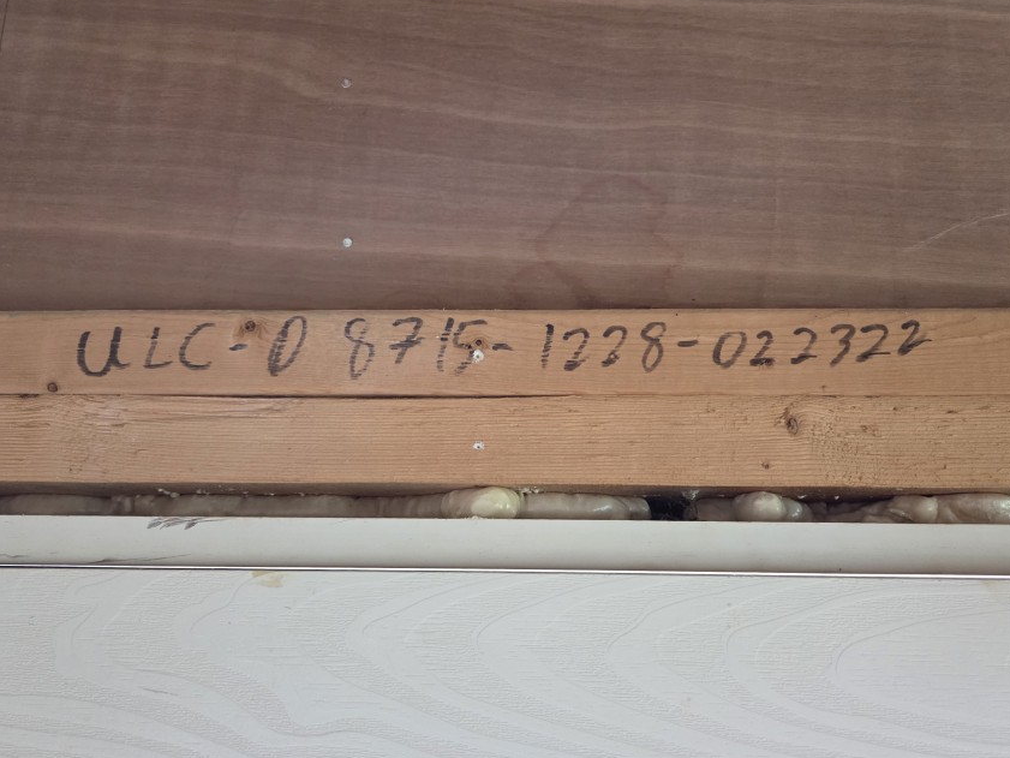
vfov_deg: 49.7
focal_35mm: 28
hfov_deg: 63.4
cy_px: 414
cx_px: 518
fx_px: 817
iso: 800
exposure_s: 1/120
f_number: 1.8
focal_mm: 5.4
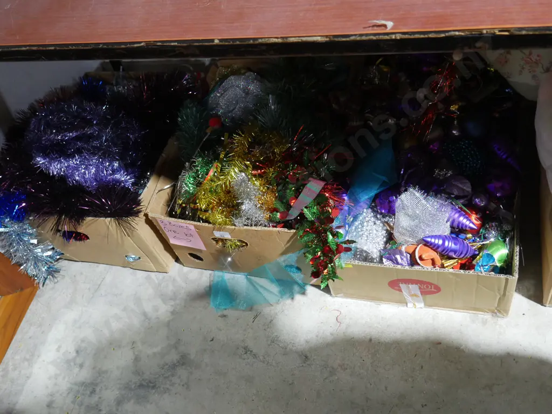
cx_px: 276
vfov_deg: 39.7
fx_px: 574
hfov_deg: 51.4
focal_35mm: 36
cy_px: 207
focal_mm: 18
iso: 1600
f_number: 4
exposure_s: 1/60
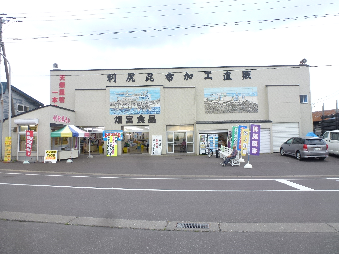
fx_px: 235
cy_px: 127
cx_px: 170
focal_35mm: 24
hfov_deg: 71.6
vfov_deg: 56.8
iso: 100
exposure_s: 1/60
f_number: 3.3
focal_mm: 4.3
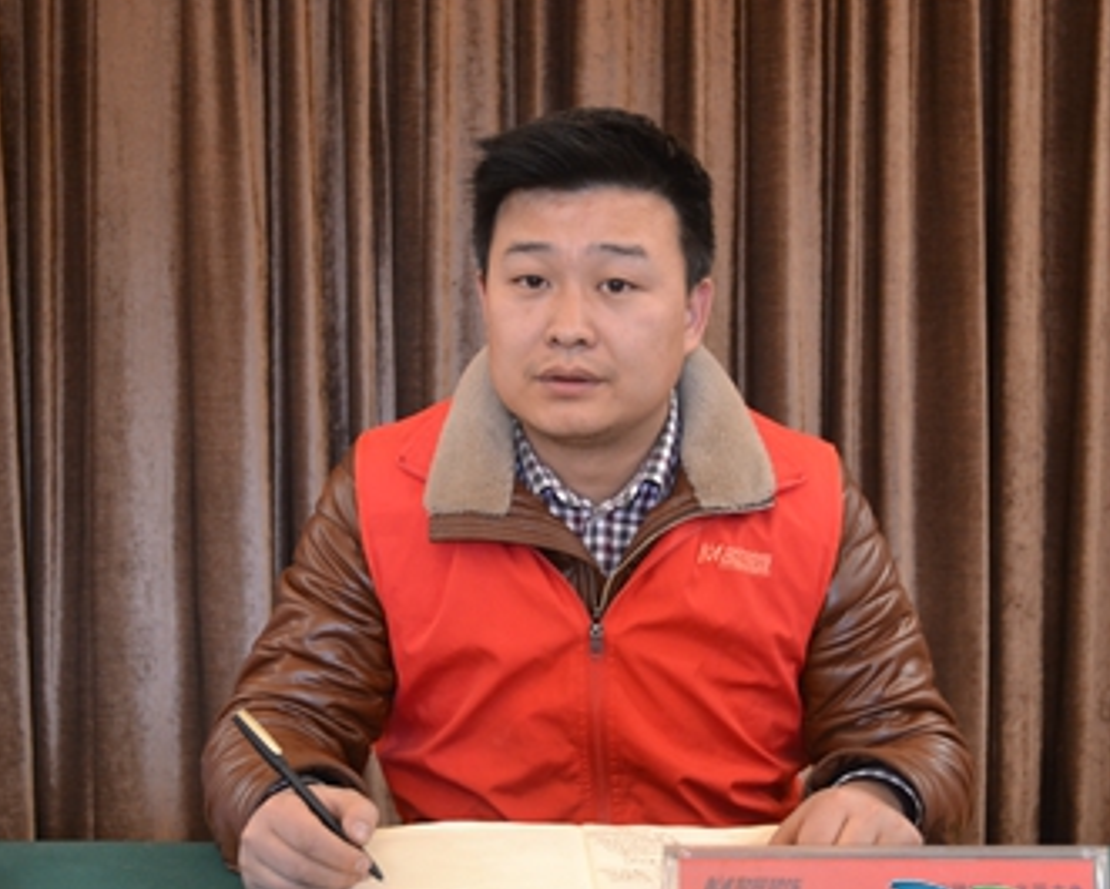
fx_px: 2028
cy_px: 552
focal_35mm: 62
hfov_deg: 30.6
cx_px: 584
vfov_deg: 24.7
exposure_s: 1/15
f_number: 4.5
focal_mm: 29
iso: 1000
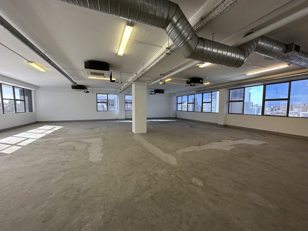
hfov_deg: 102.1
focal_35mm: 14
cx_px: 154
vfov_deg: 85.7
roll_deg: +1.8
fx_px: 125
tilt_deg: -3.6
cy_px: 116
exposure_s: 1/100
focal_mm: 2.22
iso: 125
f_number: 2.2
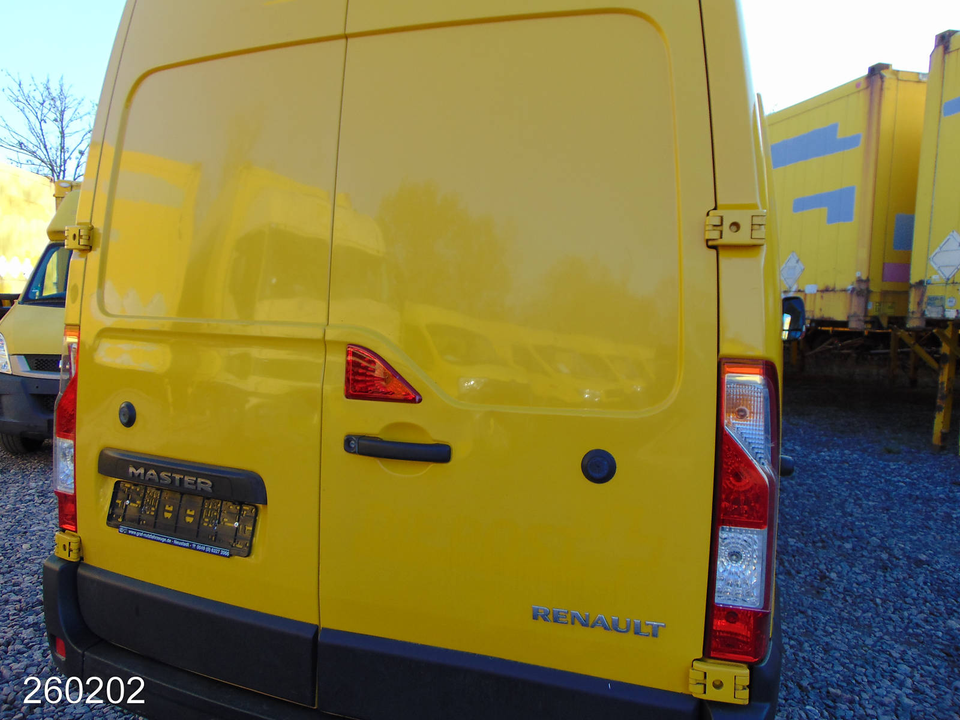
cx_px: 480
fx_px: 693
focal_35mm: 25
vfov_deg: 54.9
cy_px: 360
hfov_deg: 69.4
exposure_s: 1/250
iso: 80
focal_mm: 4.5
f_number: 3
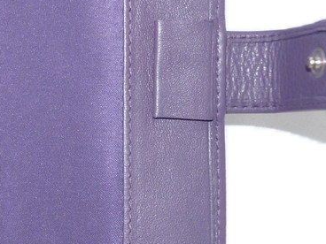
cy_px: 100
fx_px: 1102
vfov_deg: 12.7
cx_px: -73
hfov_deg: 16.1
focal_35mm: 117
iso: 100
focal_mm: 7.6
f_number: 3
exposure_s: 1/30
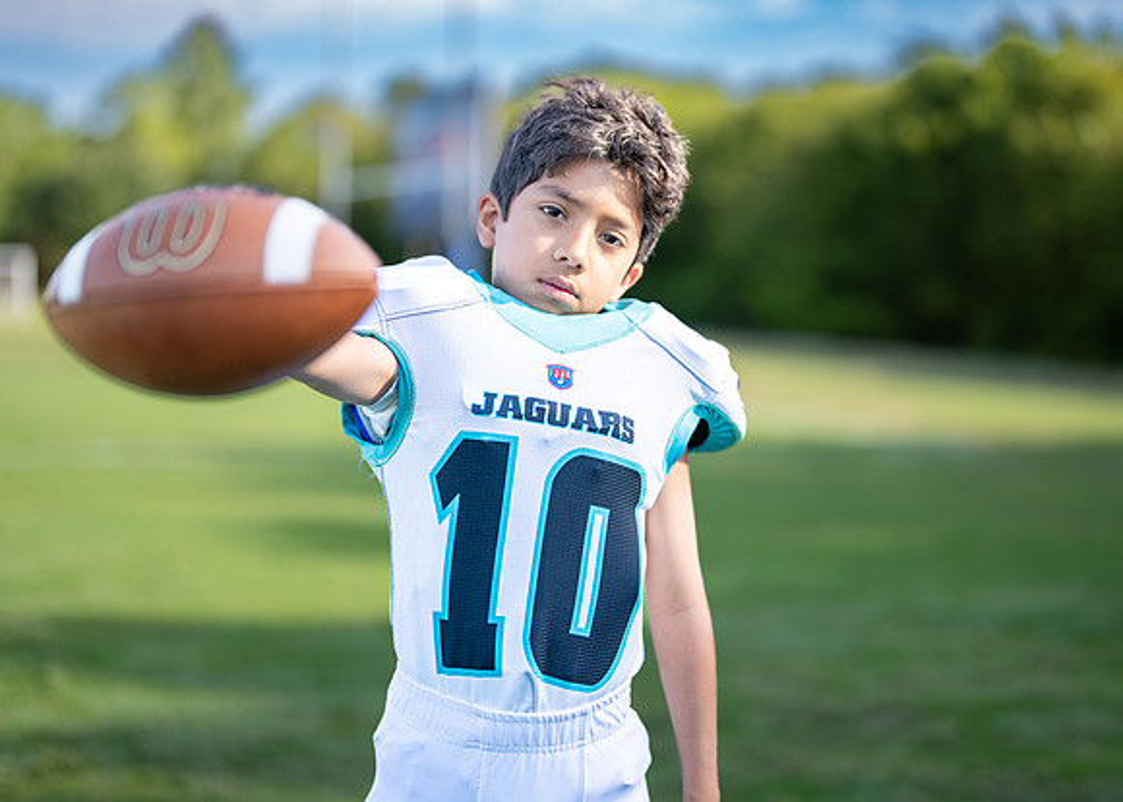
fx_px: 1856
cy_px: 358
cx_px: 569
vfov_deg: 24.4
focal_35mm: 58
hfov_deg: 33.7
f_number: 1.2
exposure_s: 1/2000
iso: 100
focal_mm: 50
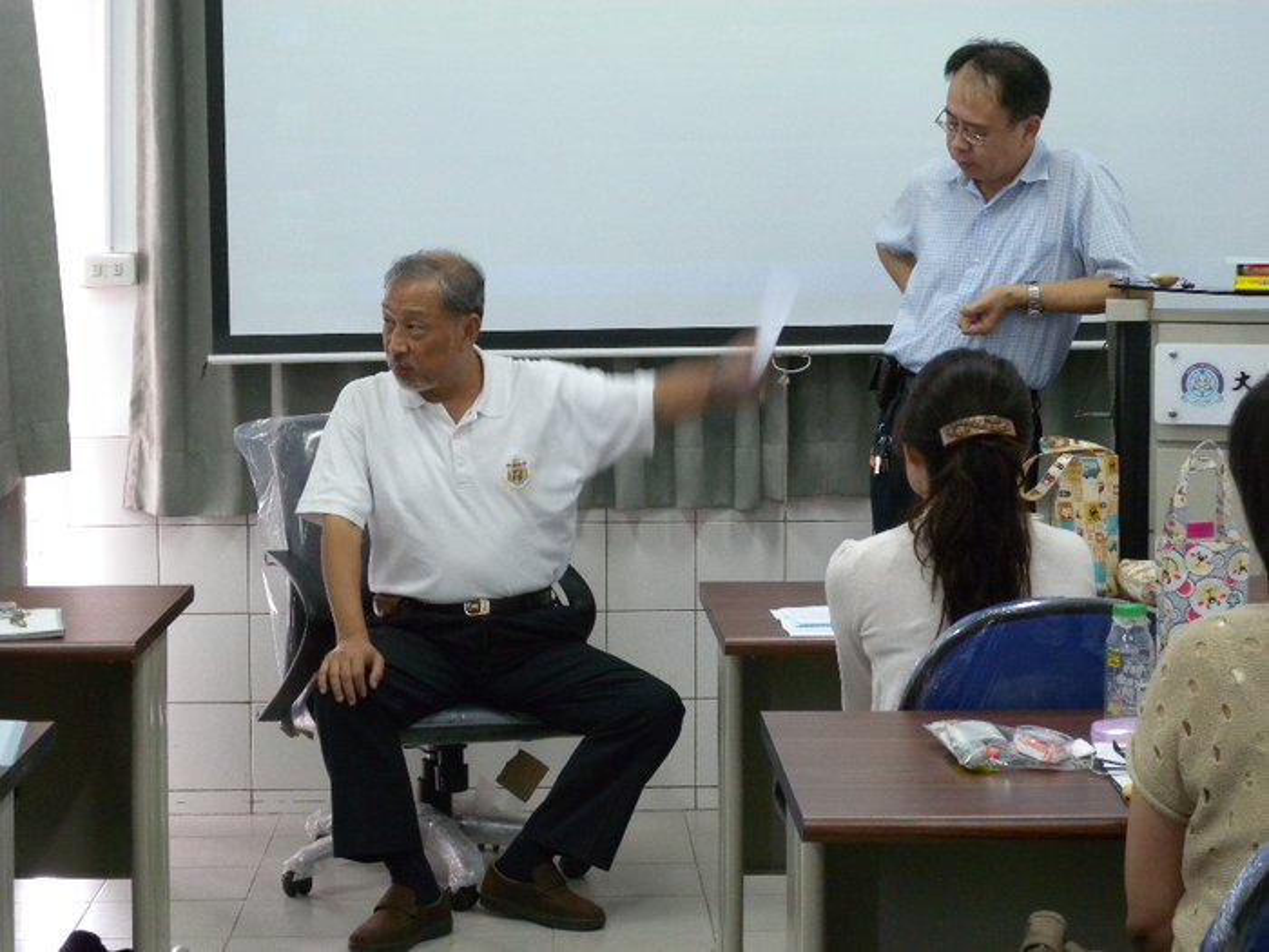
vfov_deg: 17.4
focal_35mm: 85
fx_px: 3116
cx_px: 634
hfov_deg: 23.0
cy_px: 476
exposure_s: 1/22.3
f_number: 5
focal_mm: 18.3
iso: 400
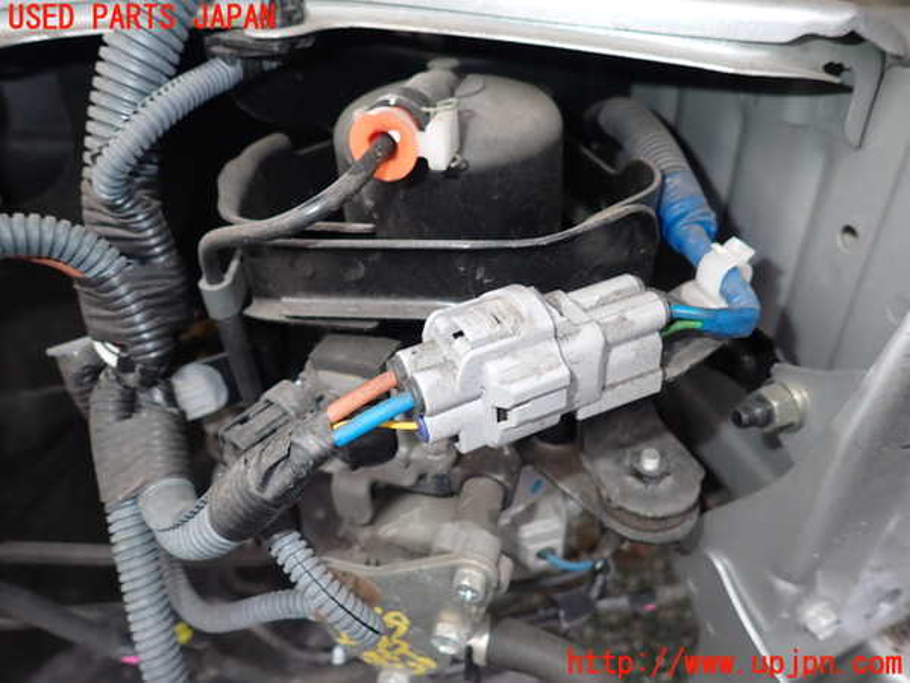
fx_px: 657
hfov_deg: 69.4
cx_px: 455
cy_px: 342
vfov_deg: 54.9
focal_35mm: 25
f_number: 5.6
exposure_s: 1/30
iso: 200
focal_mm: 4.5
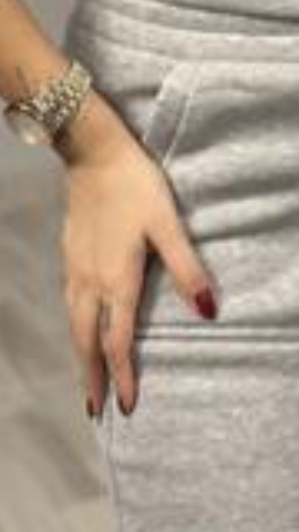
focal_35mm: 135
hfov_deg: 9.0
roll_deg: +6.1
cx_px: 213
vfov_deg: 15.3
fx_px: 1903
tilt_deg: -36.6
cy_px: -125
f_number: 1.78
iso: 80
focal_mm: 6.86
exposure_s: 1/100
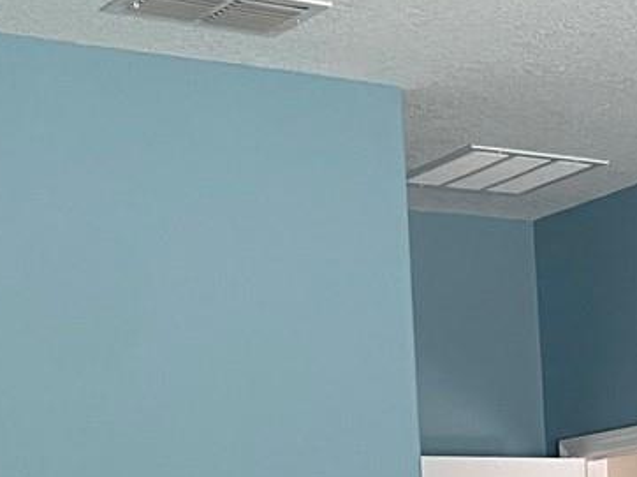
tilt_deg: -1.6
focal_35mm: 115
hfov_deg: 16.9
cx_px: 593
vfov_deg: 12.3
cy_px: 695
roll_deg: +3.1
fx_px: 2115
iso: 125
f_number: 1.8
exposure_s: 1/74
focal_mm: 4.25
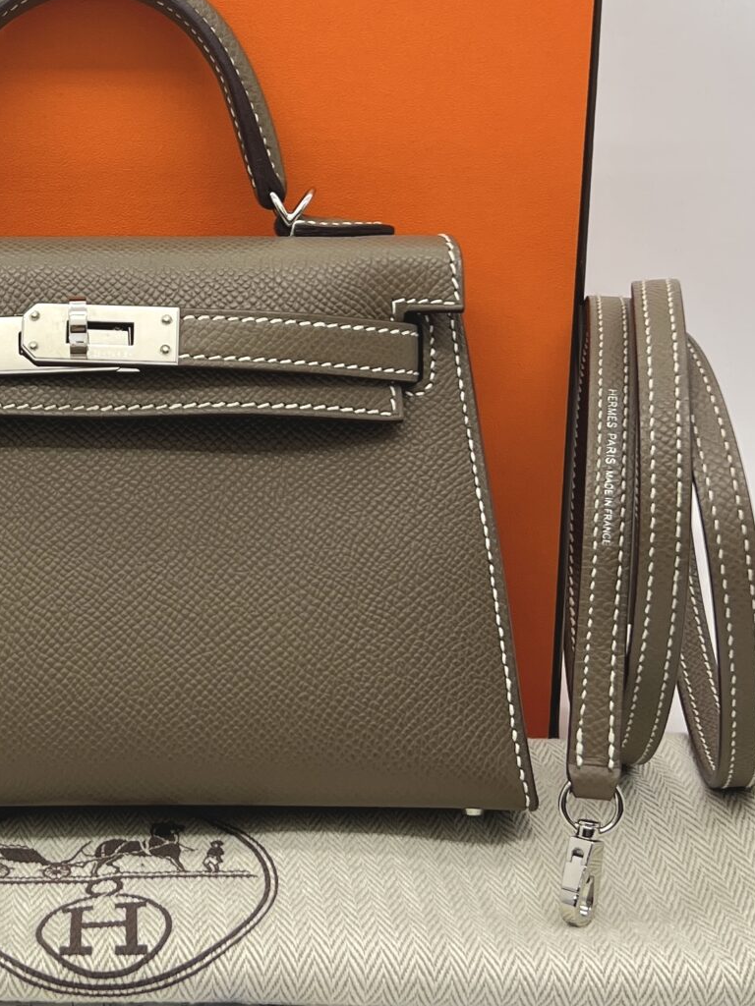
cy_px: 299
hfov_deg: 22.1
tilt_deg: -14.2
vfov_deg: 29.5
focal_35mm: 65
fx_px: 1890
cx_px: 91
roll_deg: -0.1
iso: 40
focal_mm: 5.7
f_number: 1.5
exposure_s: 1/152
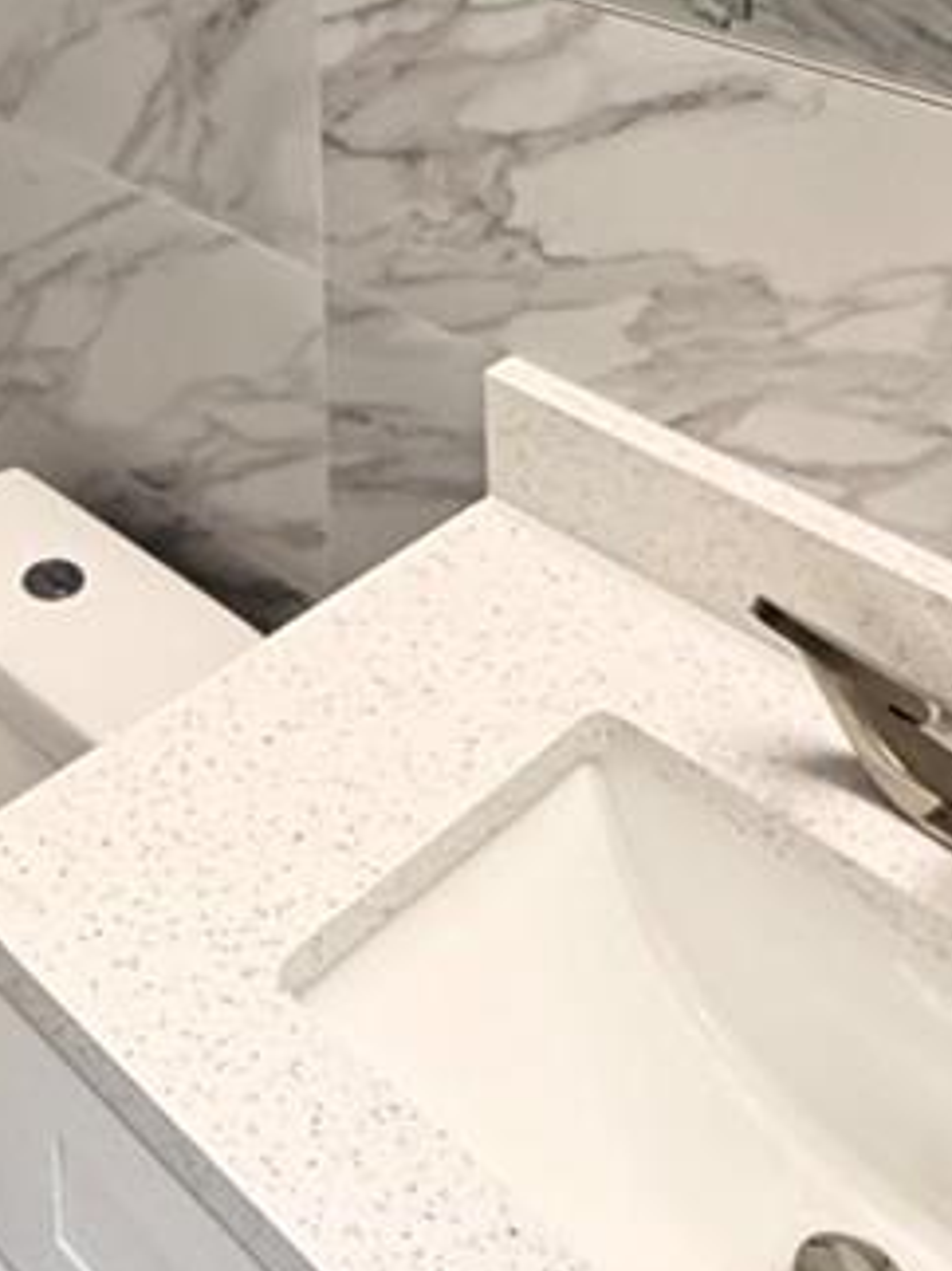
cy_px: -445
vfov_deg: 28.8
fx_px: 1908
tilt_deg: -5.9
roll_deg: +1.7
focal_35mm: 52
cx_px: -16
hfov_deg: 26.4
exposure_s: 1/60
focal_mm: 2.22
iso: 320
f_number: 2.2
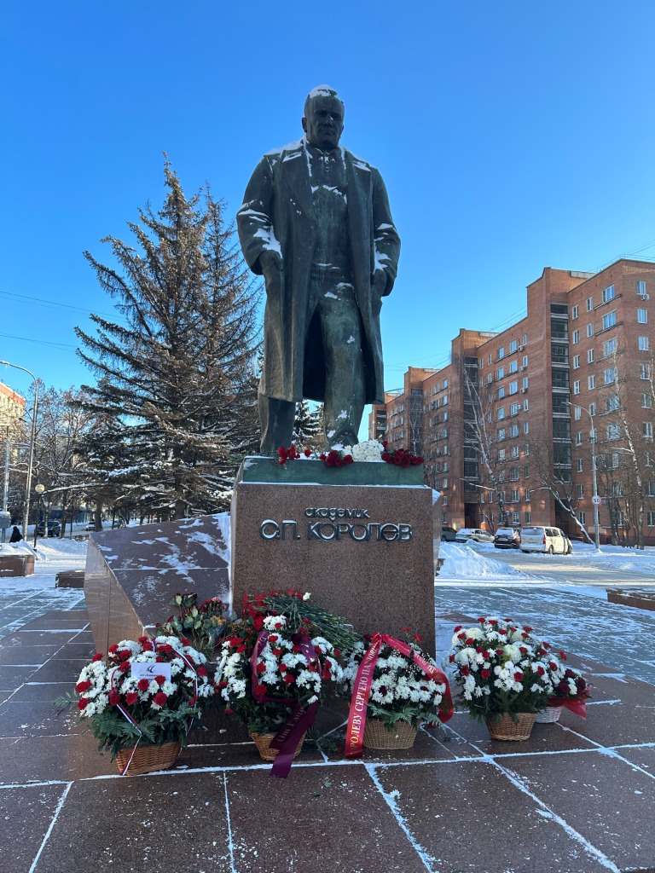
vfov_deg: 71.6
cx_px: 328
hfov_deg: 56.8
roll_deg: -2.7
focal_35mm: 24
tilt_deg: +7.3
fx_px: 606
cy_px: 436
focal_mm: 6.86
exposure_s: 1/1212
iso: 80
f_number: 1.78
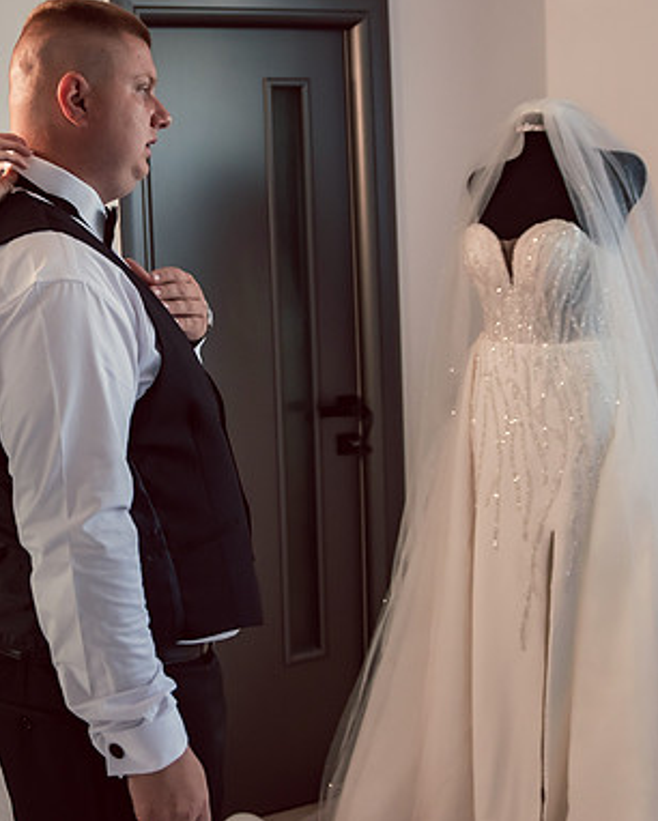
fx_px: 1411
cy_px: 360
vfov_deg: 32.4
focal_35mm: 58
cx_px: 74
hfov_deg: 25.5
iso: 500
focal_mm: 35
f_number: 2.8
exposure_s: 1/200
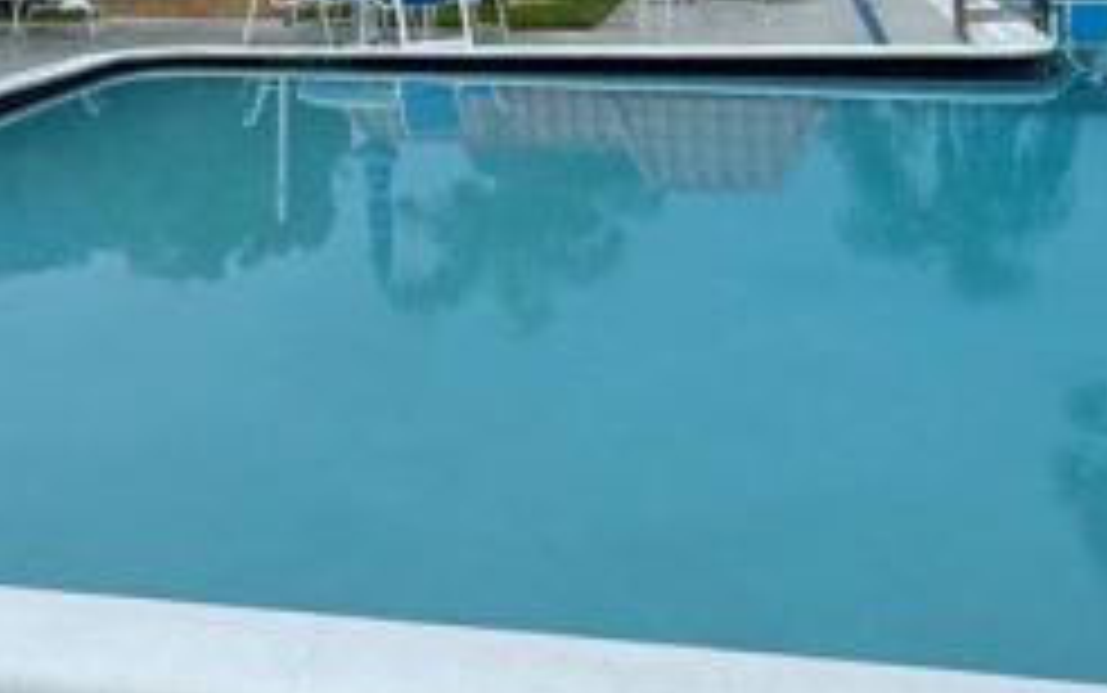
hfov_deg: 34.7
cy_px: -225
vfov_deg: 20.3
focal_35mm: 58
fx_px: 1751
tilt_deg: +2.4
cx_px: 351
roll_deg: +0.7
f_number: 2.2
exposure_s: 1/840
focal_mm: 2.22
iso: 40
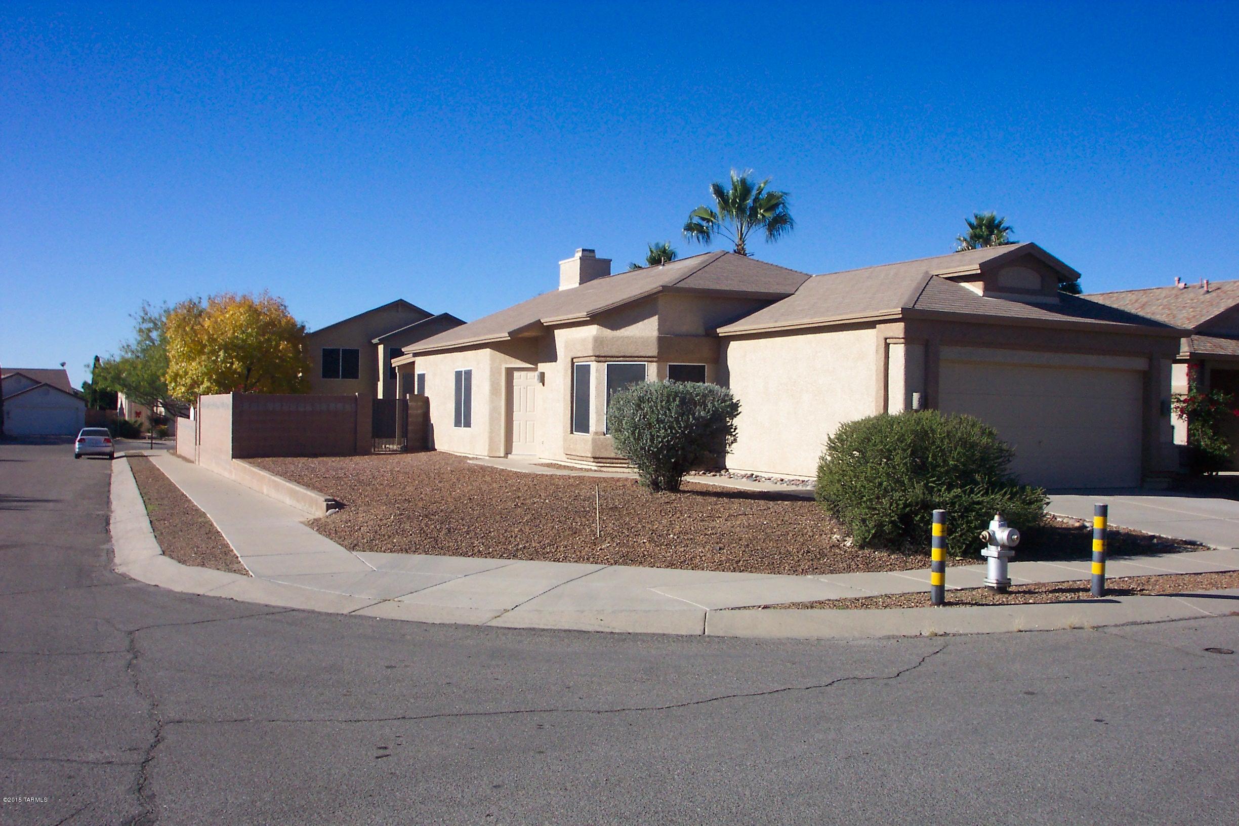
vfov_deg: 37.9
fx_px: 1204
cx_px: 620
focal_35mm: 35
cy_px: 413
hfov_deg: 54.4
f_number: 9.5
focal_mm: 7.5
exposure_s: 1/250
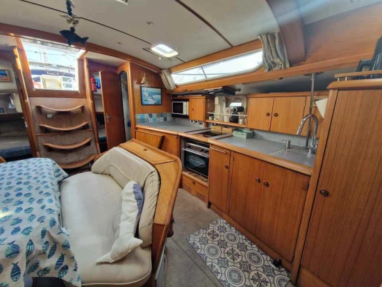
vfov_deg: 90.0
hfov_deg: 106.2
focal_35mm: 13
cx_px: 191
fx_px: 144
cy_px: 144
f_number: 2.2
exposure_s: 1/50
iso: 64
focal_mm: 2.2
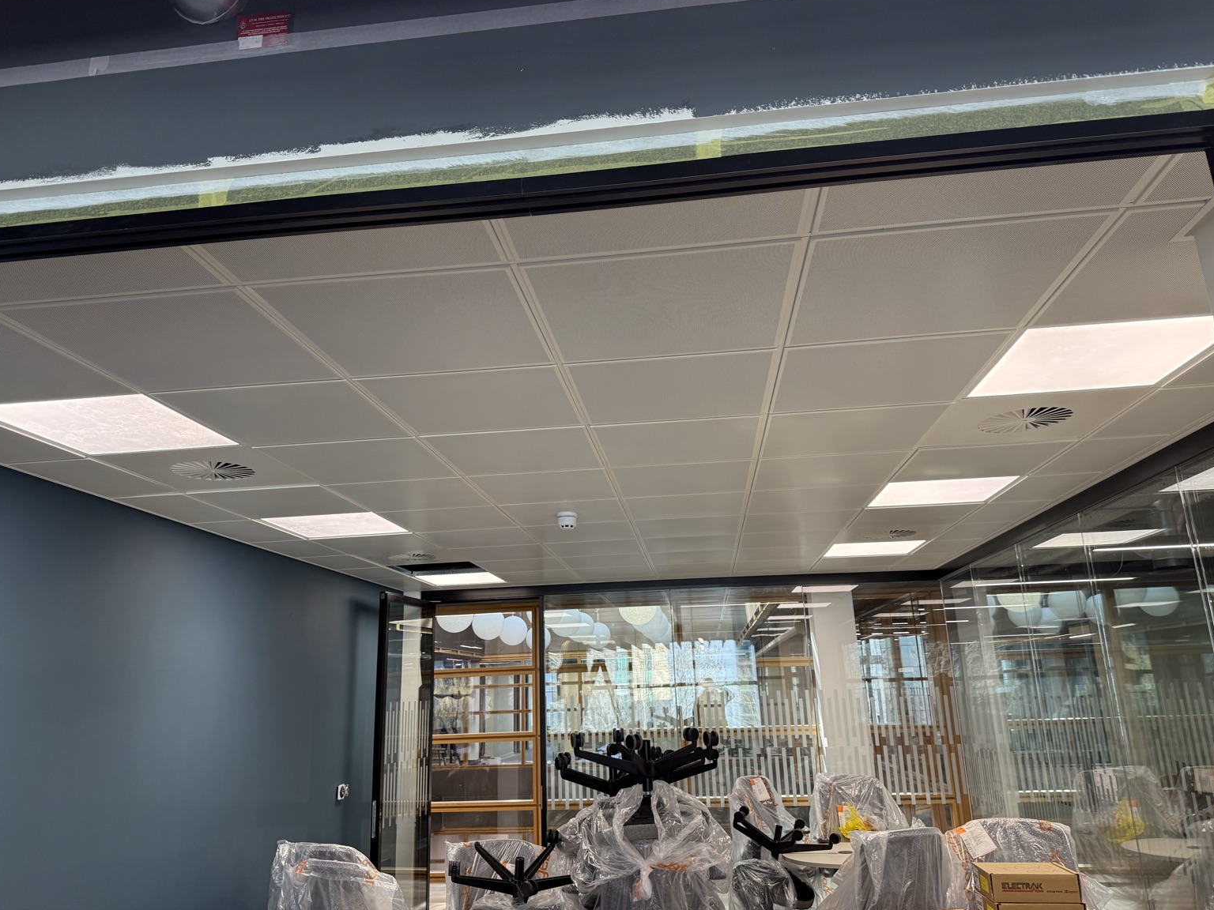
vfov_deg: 54.9
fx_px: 877
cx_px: 586
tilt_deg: +15.1
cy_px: 438
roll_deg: +1.2
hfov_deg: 69.4
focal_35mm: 25
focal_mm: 6.76
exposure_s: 1/100
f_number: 1.78
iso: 125
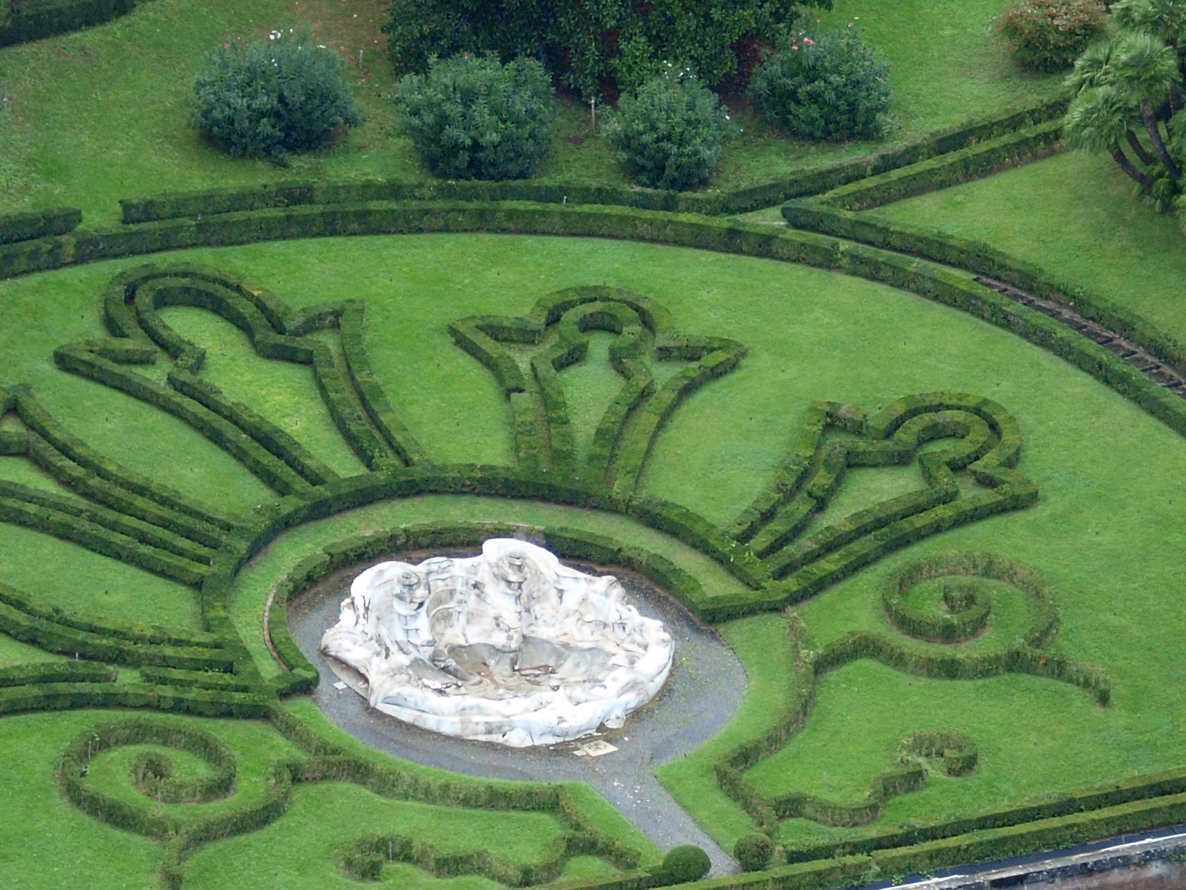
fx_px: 9902
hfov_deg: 6.9
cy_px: 638
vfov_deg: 5.1
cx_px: 533
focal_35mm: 289
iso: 200
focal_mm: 68
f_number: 4
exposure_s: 1/125
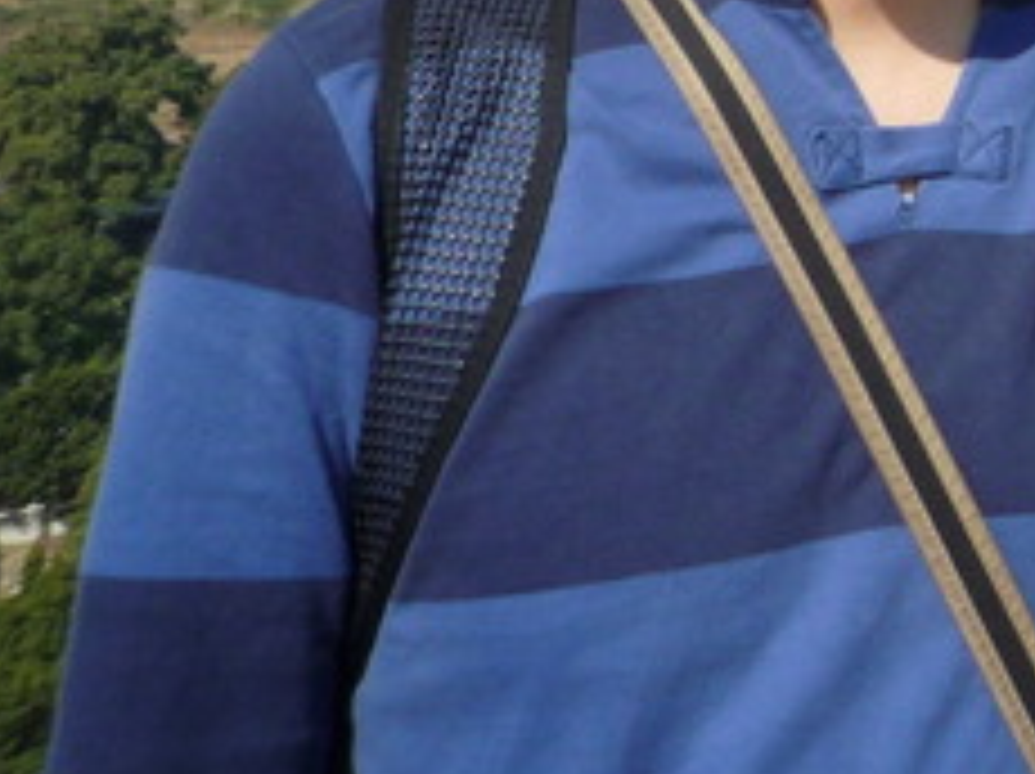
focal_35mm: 87
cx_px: 1593
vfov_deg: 15.1
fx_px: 2599
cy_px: -540
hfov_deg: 19.4
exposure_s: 1/640
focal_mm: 4.4
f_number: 4.5
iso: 100
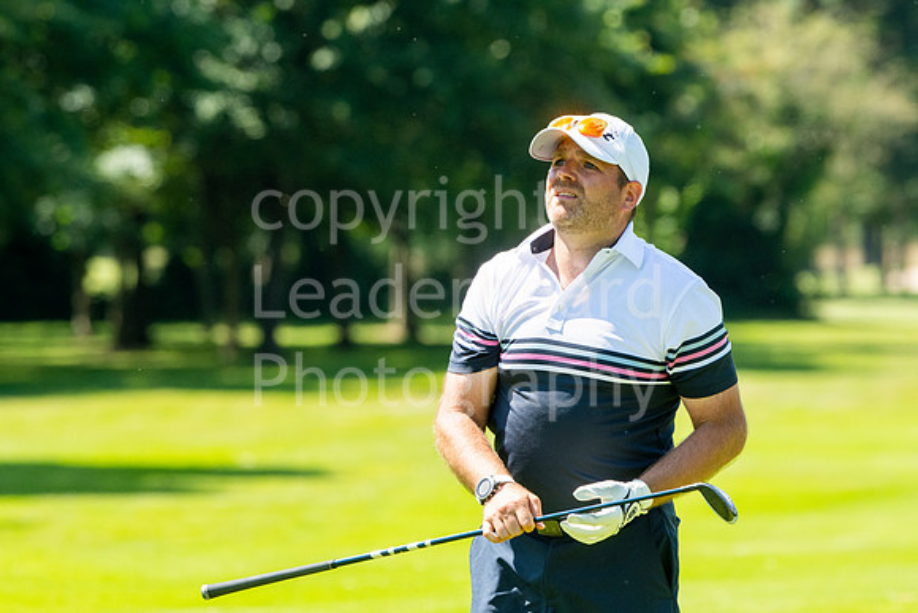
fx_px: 11477
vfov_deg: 3.1
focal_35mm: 450
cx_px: 459
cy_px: 306
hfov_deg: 4.6
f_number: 6.3
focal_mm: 300
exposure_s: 1/1250
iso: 640
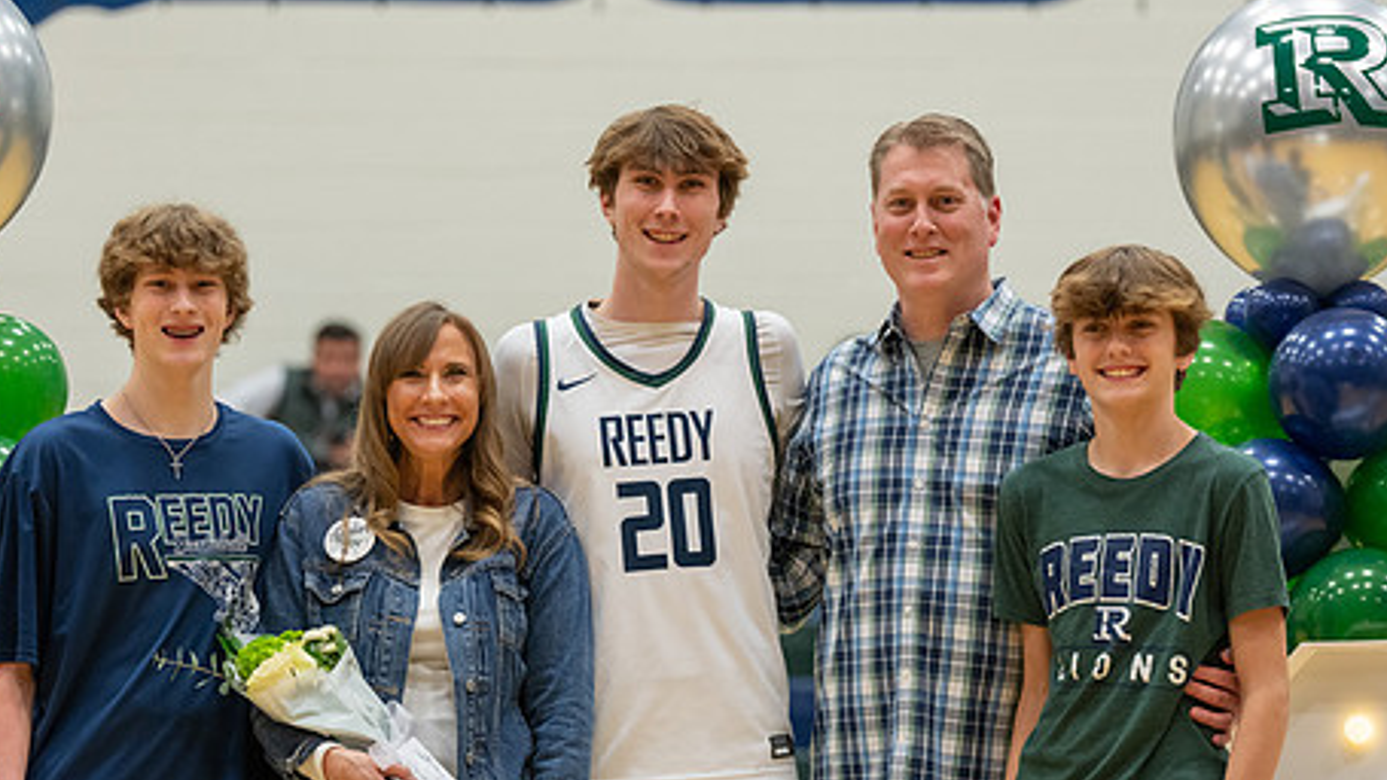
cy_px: 541
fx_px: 5848
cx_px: 643
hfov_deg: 13.5
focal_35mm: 159
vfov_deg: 7.6
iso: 3200
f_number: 2.8
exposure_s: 1/320
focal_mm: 119
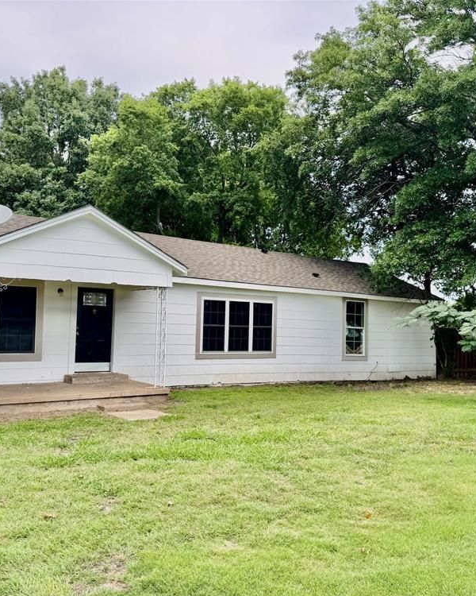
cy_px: 304
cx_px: 251
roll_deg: -0.7
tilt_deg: +3.4
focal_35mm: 32
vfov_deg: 55.7
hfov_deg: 45.8
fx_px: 564
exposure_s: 1/535
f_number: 1.78
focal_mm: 6.76
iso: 80
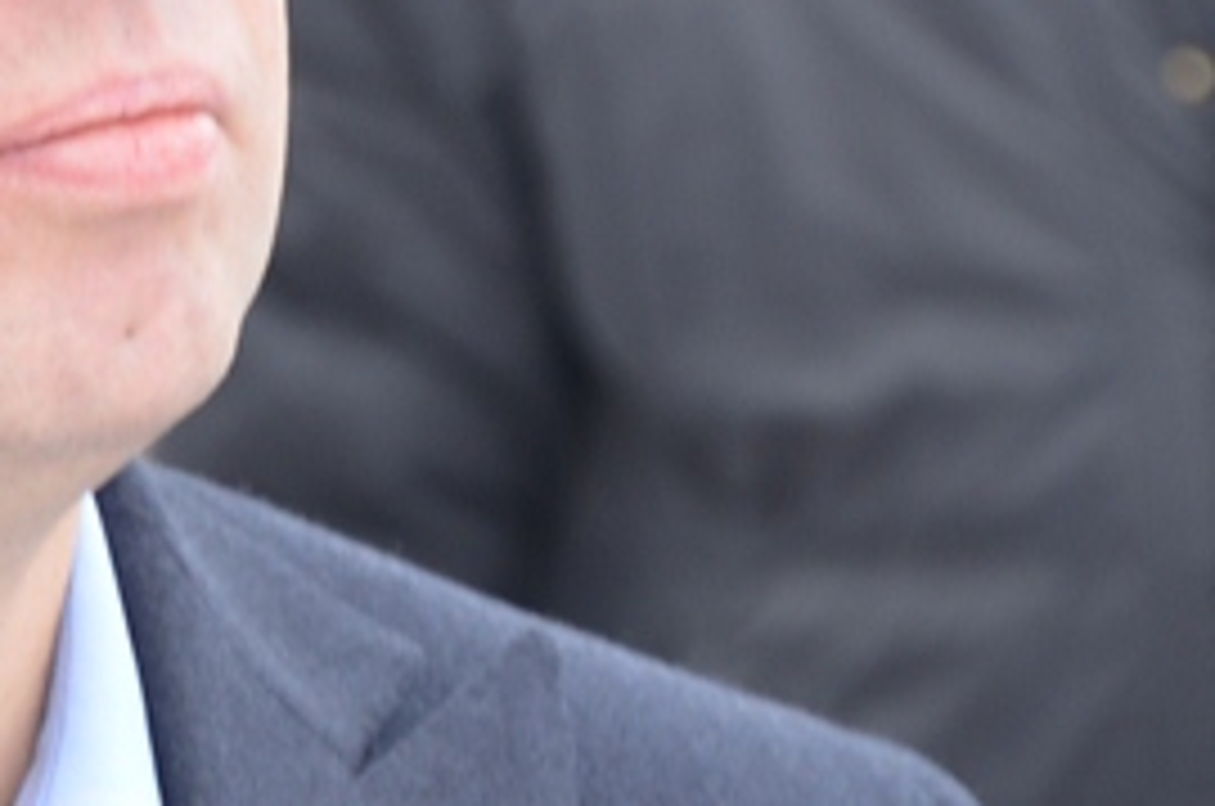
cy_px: 239
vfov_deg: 2.3
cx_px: -207
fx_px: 20143
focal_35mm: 598
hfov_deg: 3.4
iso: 280
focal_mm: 105
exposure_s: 1/125
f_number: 5.6
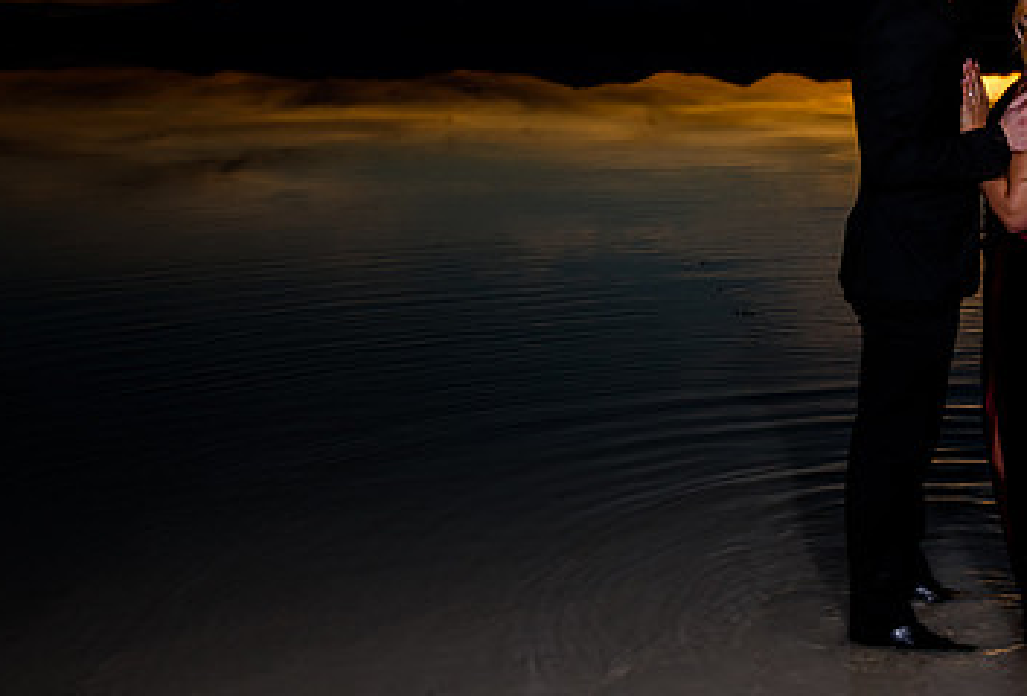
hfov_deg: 33.1
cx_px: 861
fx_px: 1662
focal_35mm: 58
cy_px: 147
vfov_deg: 23.3
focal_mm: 30
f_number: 18
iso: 200
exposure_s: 1/200
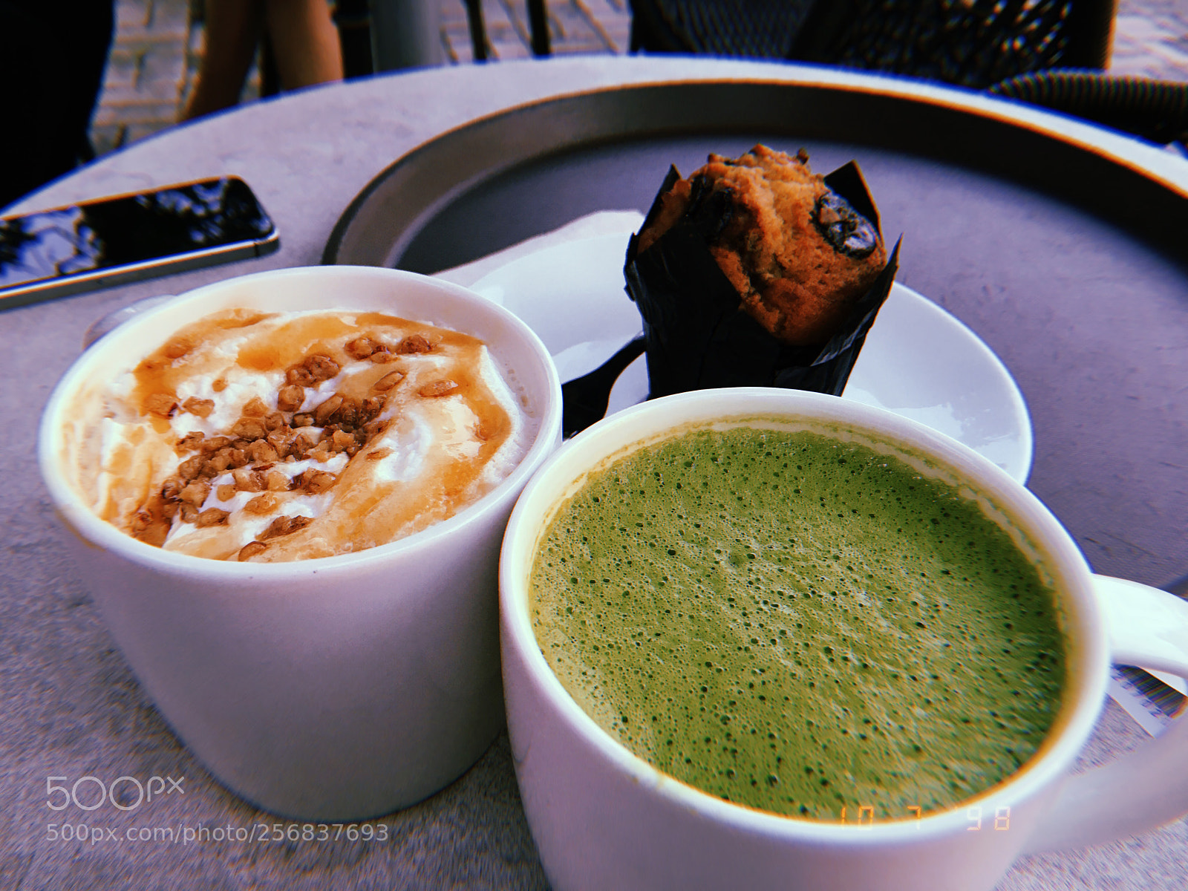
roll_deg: -1.3
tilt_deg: -39.9
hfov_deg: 61.7
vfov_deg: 48.2
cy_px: 446
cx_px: 594
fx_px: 995
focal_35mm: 29
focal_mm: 4.15
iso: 50
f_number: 2.2
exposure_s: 1/33
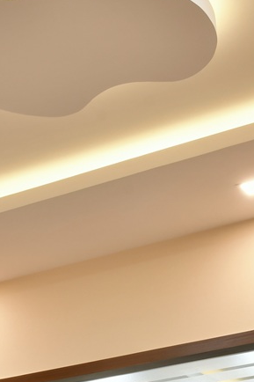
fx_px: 1186
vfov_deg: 17.6
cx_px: 14
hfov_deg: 12.1
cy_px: 433
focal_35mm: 112
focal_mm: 24
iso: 400
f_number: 10
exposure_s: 1/3
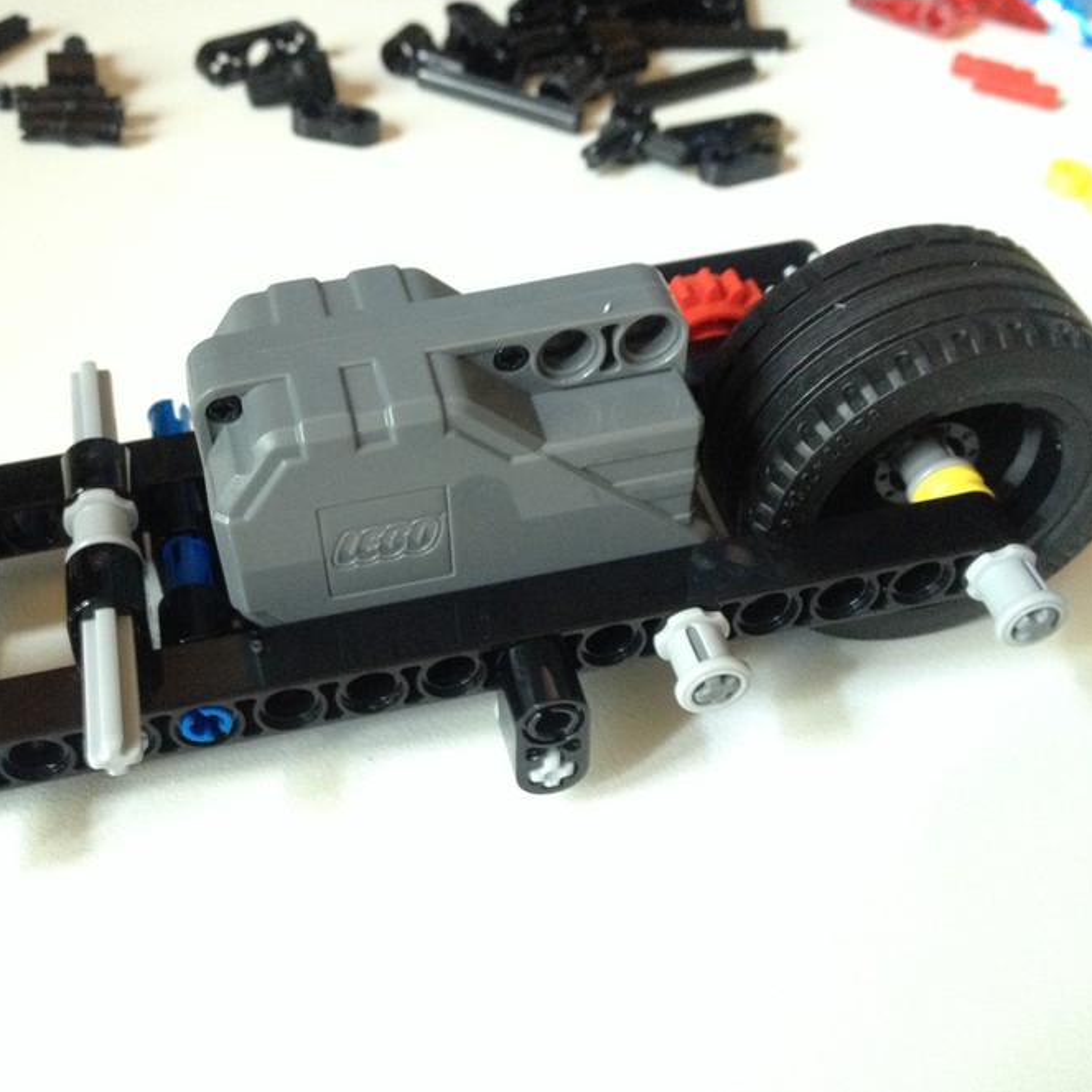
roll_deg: -2.7
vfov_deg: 40.0
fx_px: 1499
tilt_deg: -43.2
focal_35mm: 42
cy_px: 539
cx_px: 445
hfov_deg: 39.9
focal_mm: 4.28
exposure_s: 1/20
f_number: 2.4
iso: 320
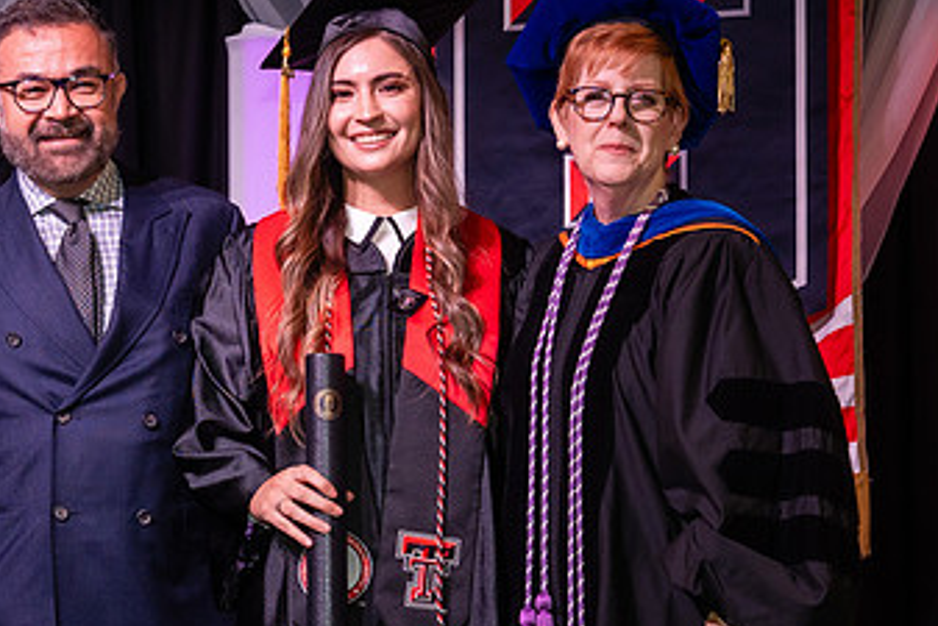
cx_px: 195
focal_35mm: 114
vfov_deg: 12.0
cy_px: 295
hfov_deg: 17.8
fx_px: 2971
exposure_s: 1/160
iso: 1250
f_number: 5.6
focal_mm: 49
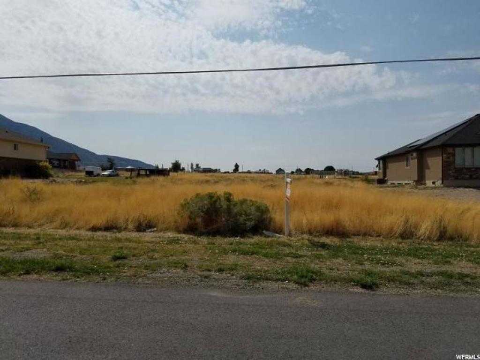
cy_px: 180
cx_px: 240
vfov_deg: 53.1
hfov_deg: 67.3
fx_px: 361
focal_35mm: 26
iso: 50
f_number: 1.7
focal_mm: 4.2
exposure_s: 1/8768
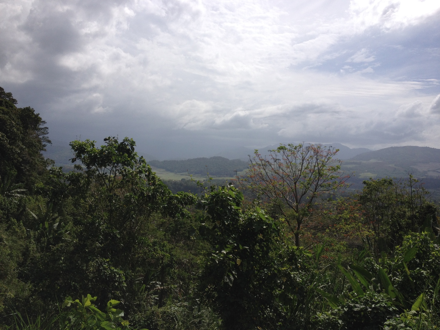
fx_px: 445
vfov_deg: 40.7
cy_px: 165
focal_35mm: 35
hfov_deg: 52.6
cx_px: 220
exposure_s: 1/4255
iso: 50
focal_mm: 4.28
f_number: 2.4
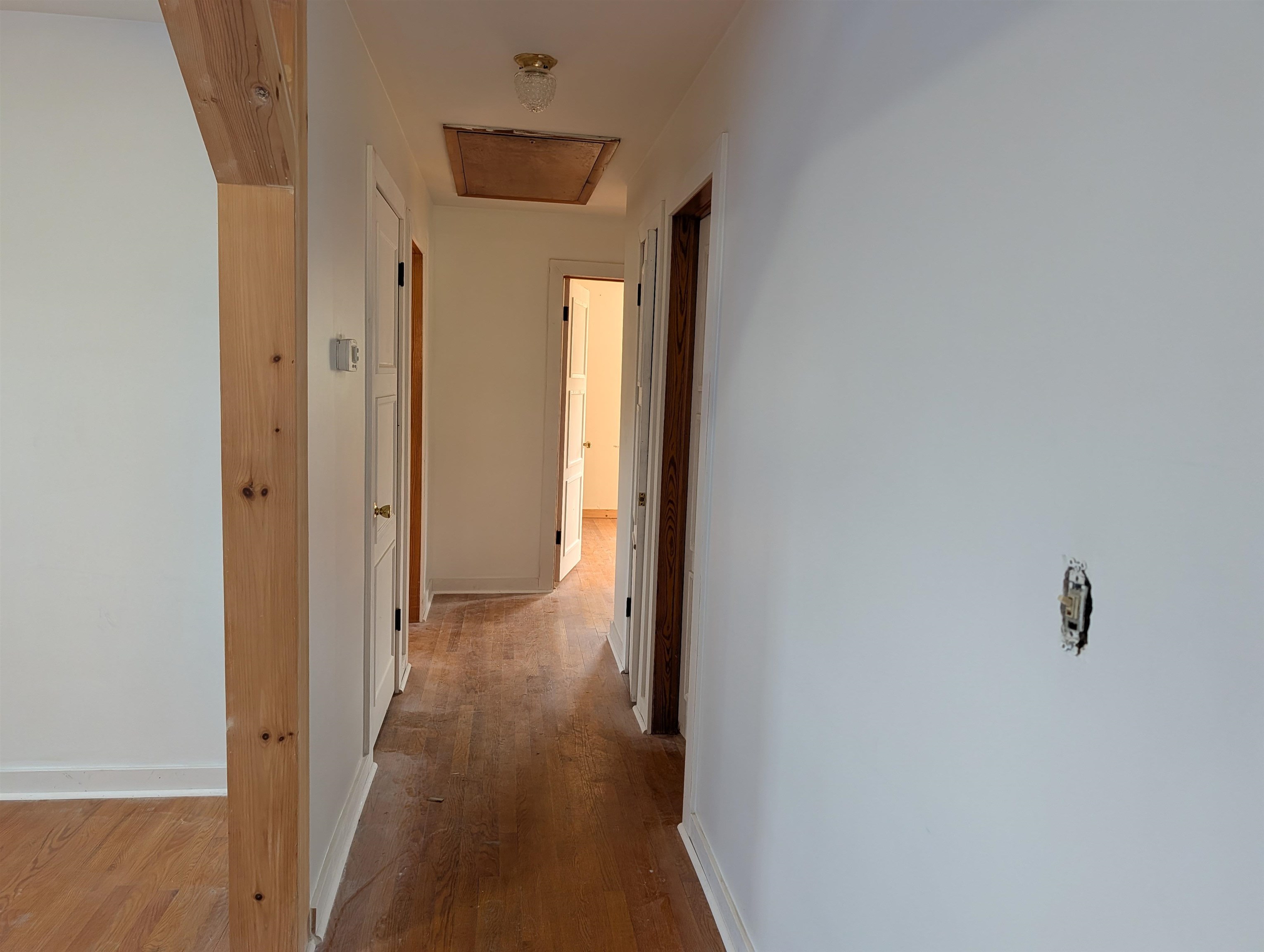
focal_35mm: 24
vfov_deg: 56.9
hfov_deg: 71.5
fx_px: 878
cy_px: 476
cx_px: 632
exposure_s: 1/120
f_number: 1.68
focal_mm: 6.9
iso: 31
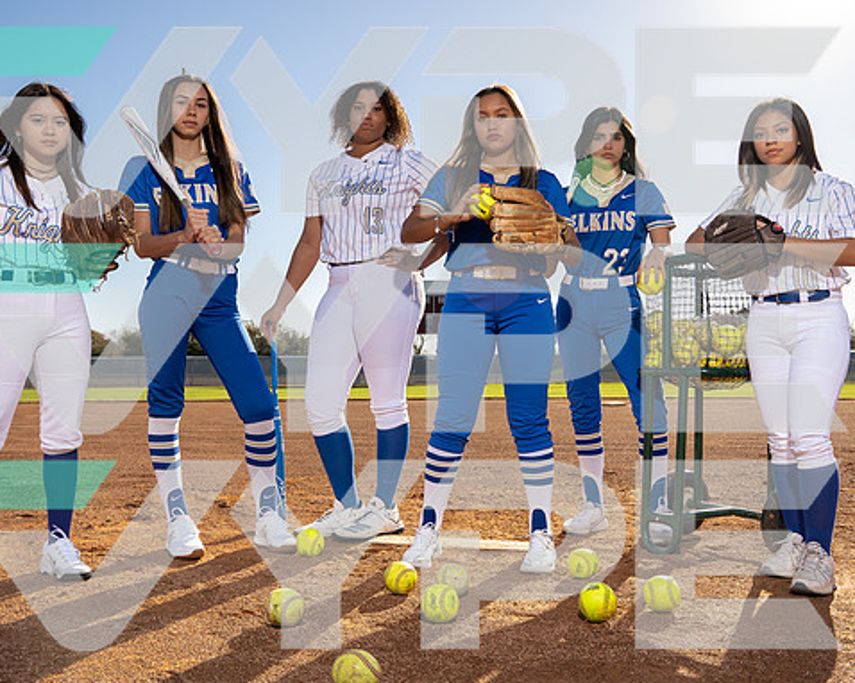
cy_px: 325
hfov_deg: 54.2
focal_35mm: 33
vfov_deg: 44.5
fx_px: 835
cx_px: 443
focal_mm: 25
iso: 100
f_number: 5.6
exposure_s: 1/250
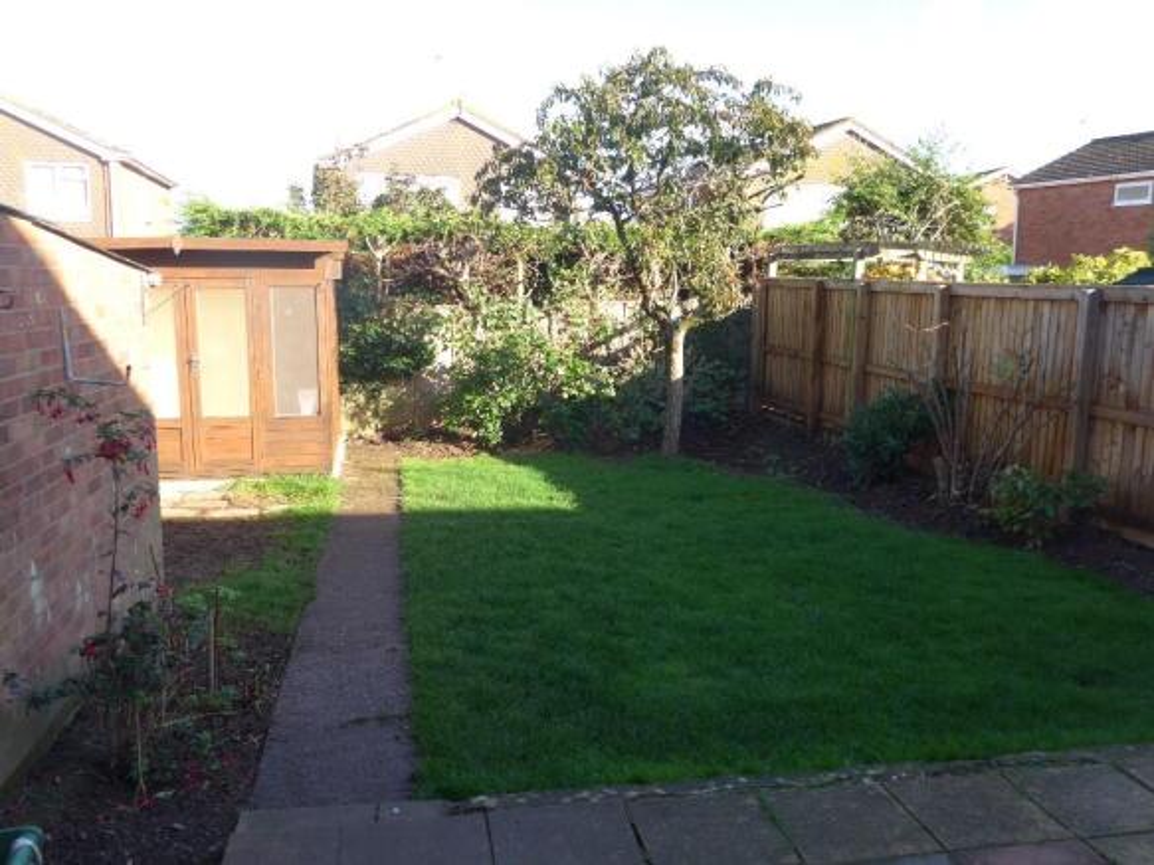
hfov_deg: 61.7
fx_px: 967
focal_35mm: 29
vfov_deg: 48.2
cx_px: 577
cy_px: 432
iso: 80
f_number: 2.8
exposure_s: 1/200
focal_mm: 6
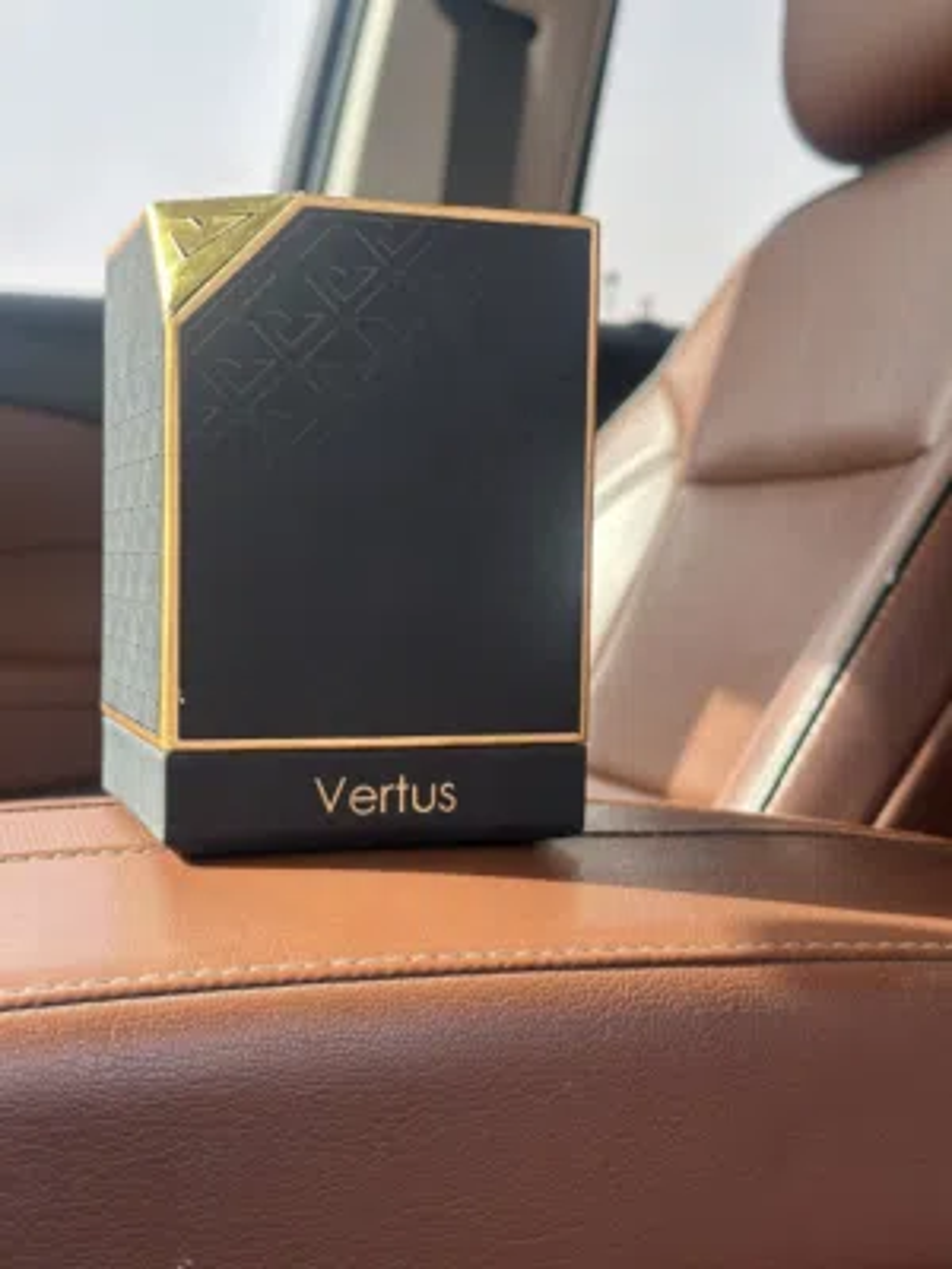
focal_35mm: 48
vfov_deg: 39.7
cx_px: 476
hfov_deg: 30.3
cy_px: 634
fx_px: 1760
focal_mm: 6.86
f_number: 1.78
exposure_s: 1/398
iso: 64
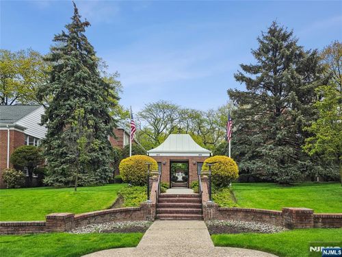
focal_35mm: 23
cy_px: 128
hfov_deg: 73.9
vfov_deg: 58.9
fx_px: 227
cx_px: 171
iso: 80
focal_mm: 6.3
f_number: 1.7
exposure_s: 1/1900
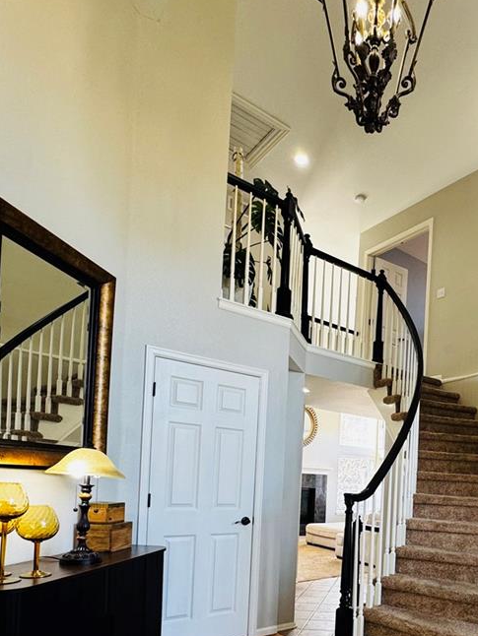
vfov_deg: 63.0
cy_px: 483
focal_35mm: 26
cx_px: 394
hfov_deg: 49.4
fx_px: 478
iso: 160
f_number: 2.2
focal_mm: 2.22
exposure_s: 1/120
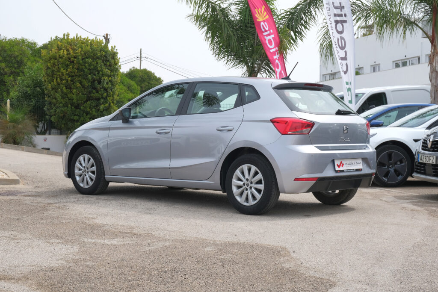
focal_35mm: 59
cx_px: 219
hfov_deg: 33.9
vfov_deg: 23.0
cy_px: 146
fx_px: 718
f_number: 9
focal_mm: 39.6
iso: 160
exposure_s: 1/200
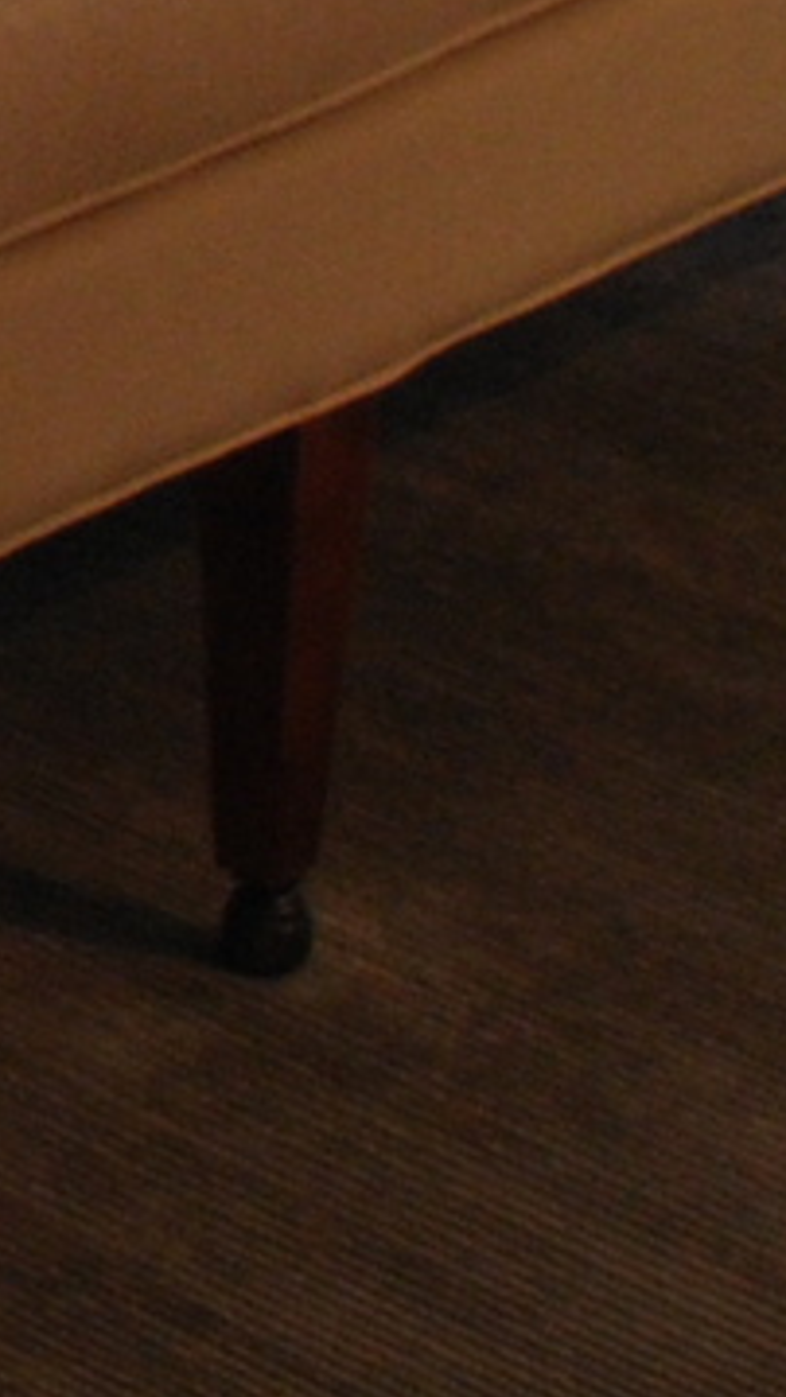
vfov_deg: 9.4
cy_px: -1093
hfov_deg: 5.0
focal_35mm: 219
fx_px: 8112
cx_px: -2202
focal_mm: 20
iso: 400
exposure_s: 1/20
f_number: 3.8
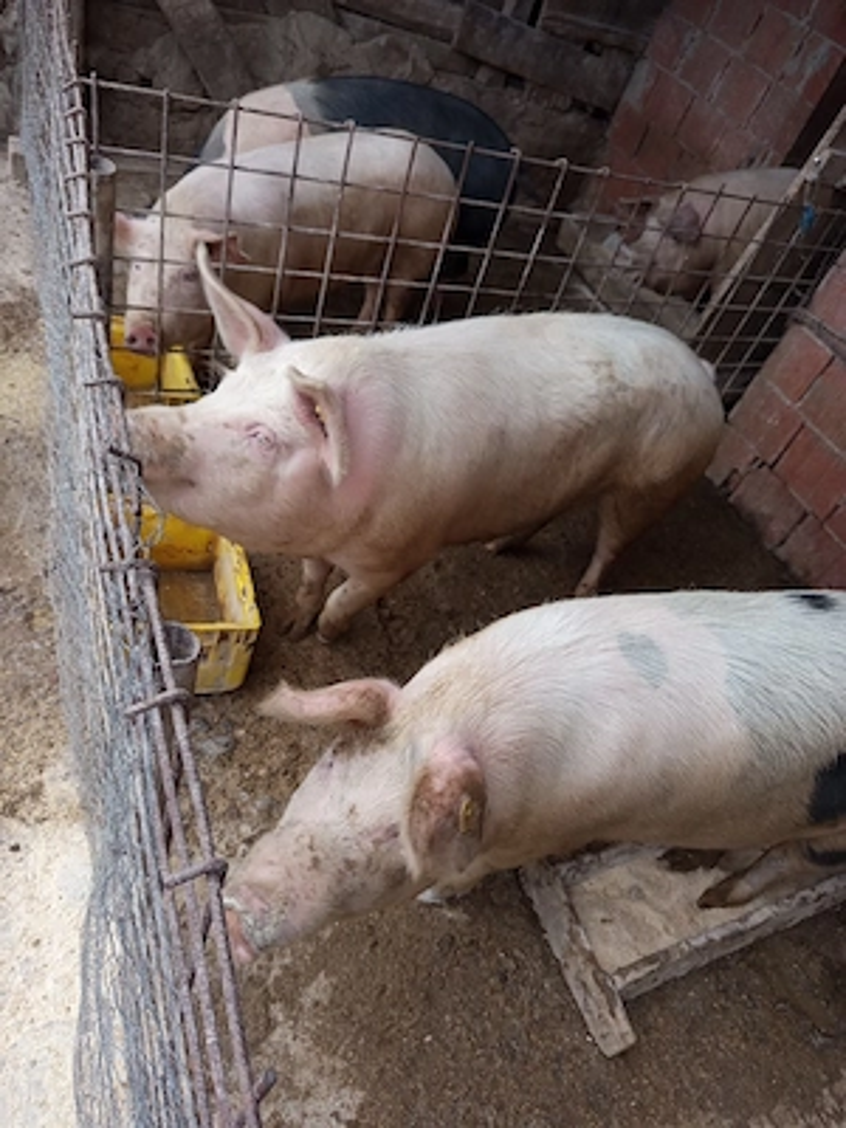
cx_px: 423
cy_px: 564
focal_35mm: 24
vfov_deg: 71.6
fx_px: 782
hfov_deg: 56.8
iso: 226
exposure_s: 1/101
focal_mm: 5.24
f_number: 1.7
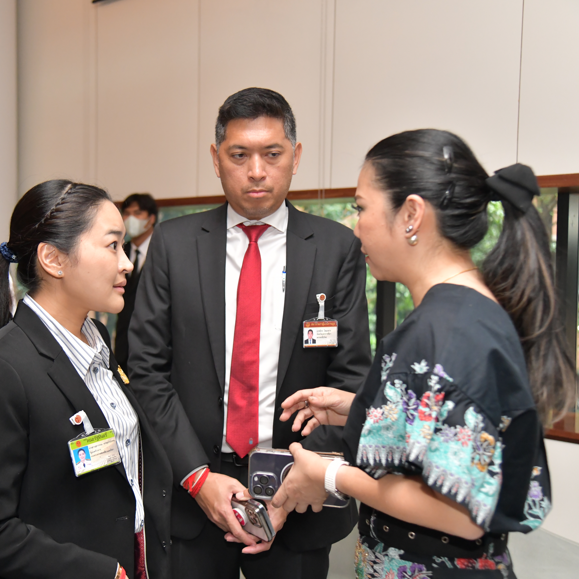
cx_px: 210
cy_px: 289
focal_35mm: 49
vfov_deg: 34.7
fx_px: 927
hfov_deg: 34.5
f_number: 4
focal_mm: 38
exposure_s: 1/200
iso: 2500
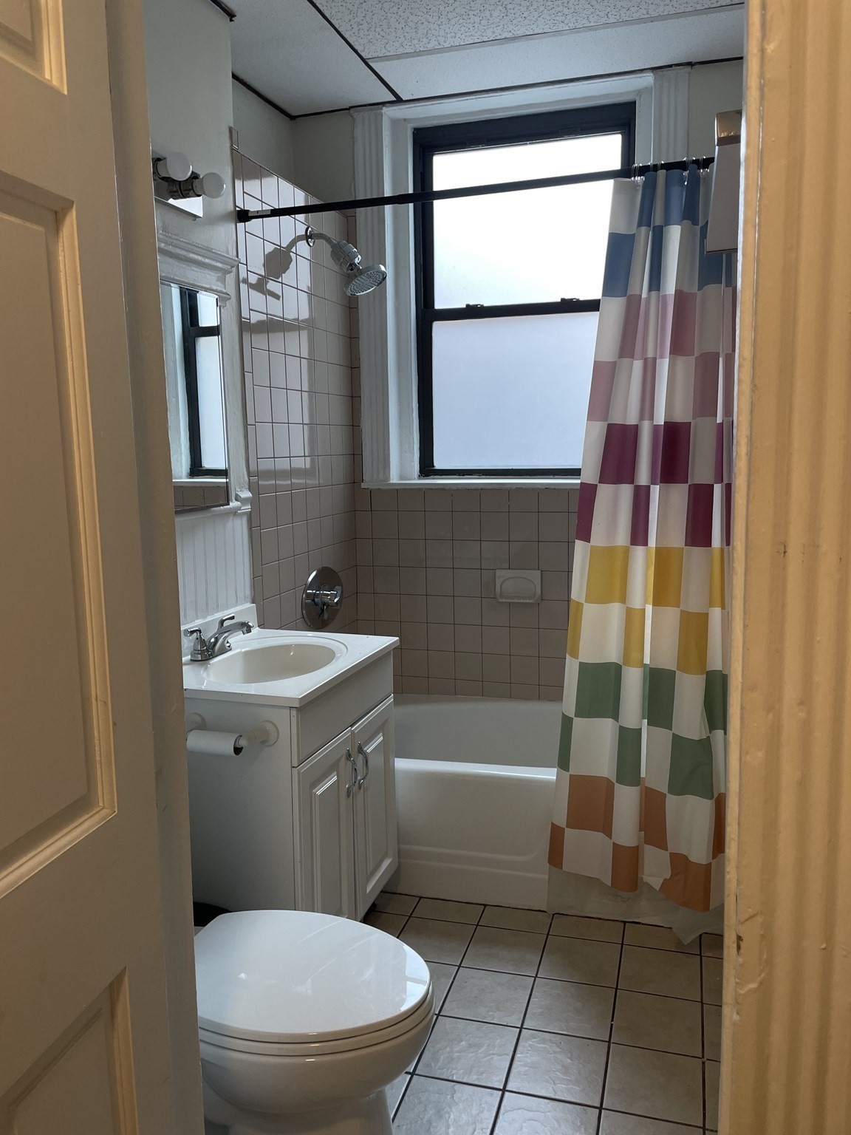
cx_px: 426
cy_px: 568
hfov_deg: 53.1
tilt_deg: -6.4
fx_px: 852
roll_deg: +1.0
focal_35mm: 26
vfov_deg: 67.3
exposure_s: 1/120
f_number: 1.6
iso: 80
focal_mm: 4.2
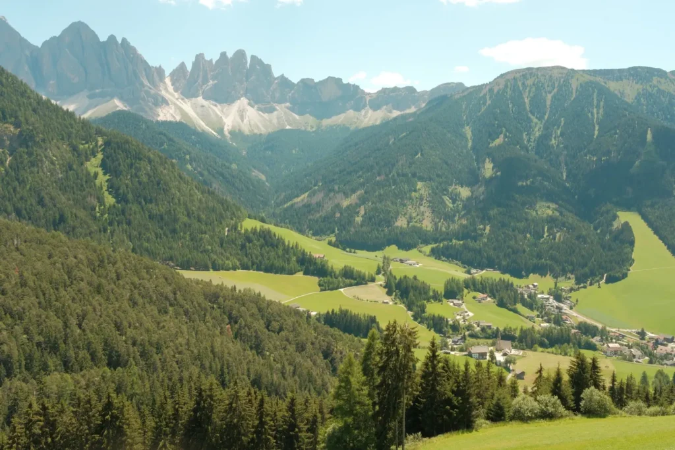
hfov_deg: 54.4
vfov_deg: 37.9
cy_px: 225
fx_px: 656
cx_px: 338
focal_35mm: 35
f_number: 16
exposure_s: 1/25
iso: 125
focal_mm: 23
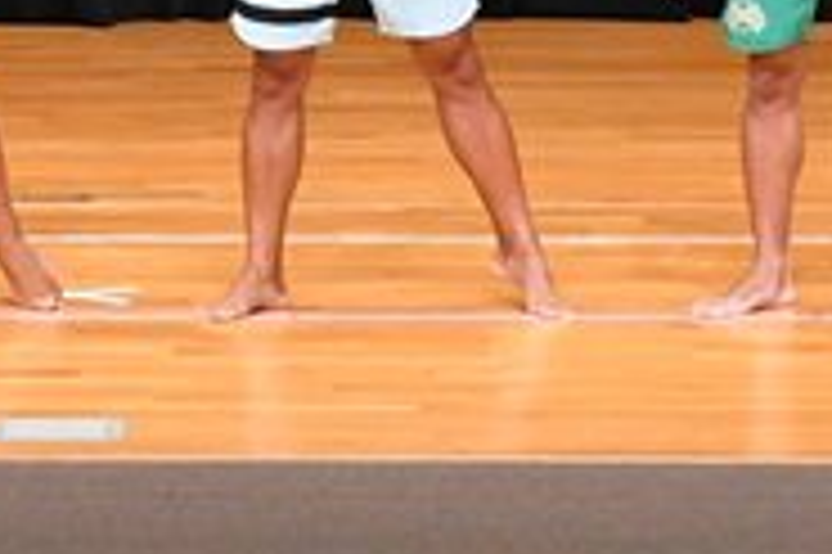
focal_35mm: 489
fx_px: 11291
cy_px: -270
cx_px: 97
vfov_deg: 2.8
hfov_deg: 4.2
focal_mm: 78
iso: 4000
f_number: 5.6
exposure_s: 1/400
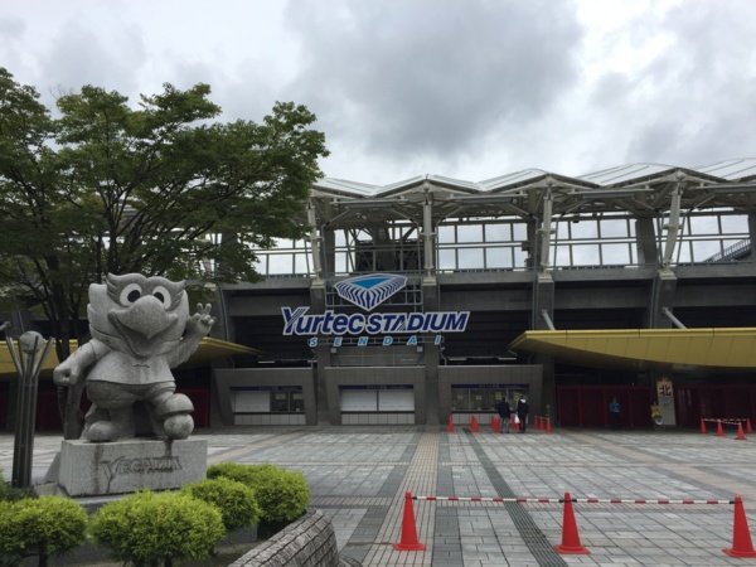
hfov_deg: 61.7
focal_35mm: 29
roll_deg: +0.2
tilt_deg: +10.0
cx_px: 378
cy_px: 284
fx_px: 633
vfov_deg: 48.2
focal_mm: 4.15
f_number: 2.2
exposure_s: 1/1041
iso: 32
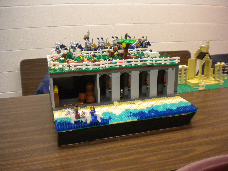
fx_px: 231
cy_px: 86
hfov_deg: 52.6
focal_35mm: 35
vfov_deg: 40.7
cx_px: 114
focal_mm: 6.3
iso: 400
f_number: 3.1
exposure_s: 1/43.5
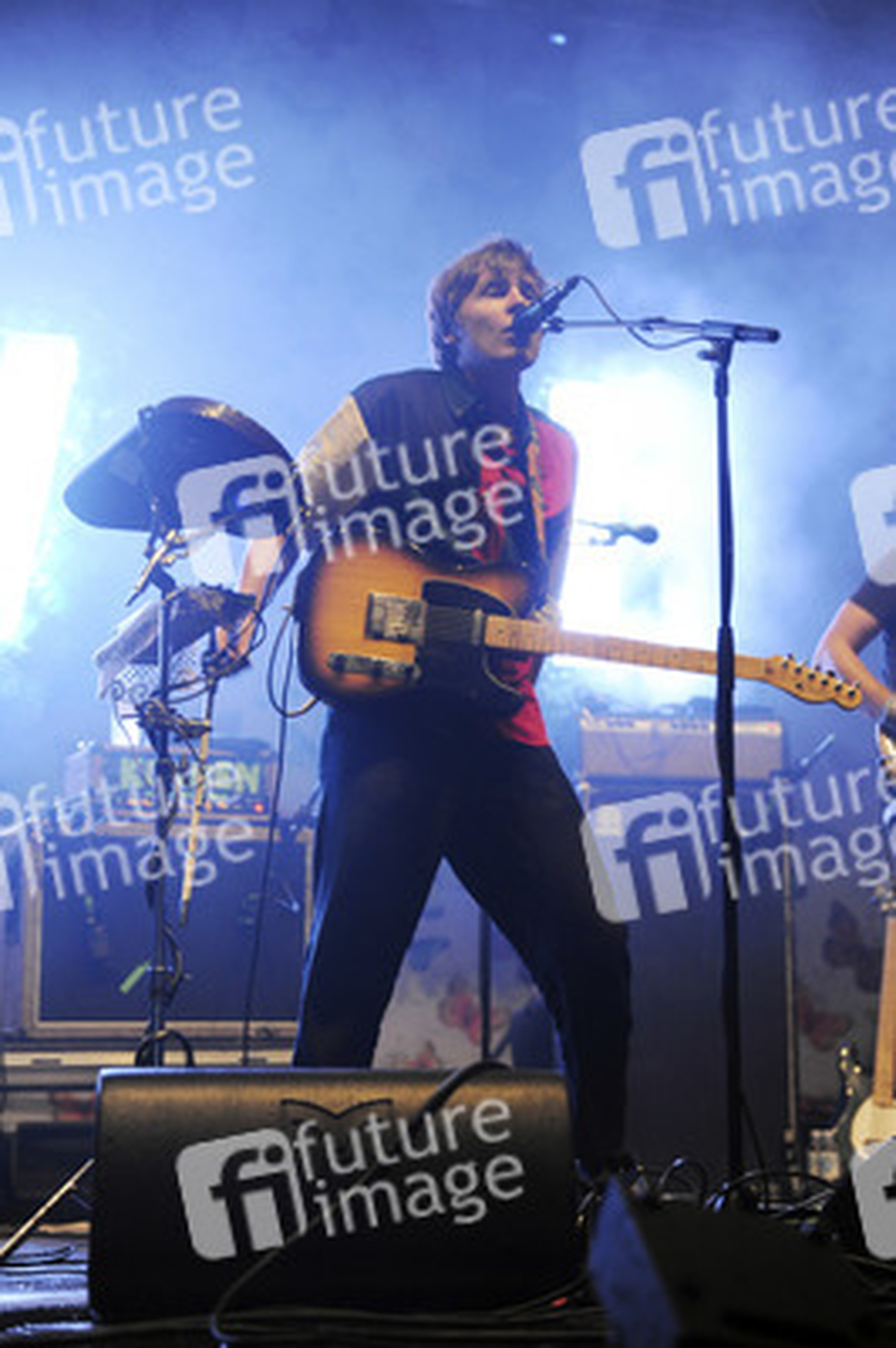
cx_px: 448
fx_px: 2618
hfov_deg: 19.4
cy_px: 674
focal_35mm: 70
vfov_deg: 28.9
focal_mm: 70
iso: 1600
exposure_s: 1/60
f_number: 2.8
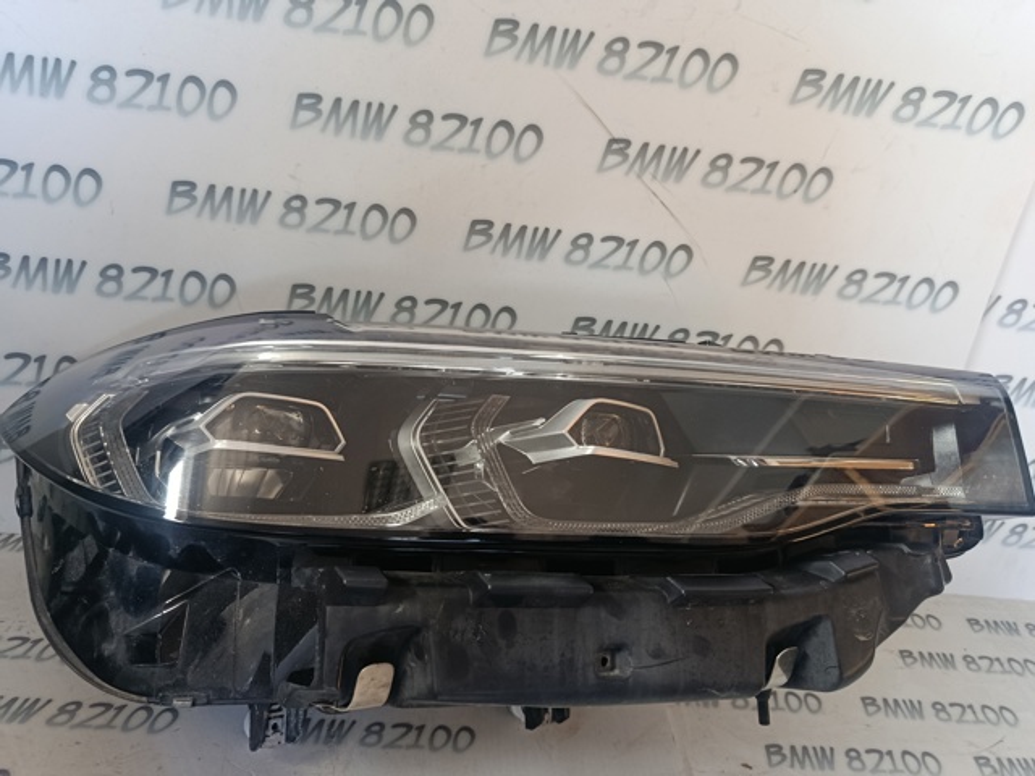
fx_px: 718
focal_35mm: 24
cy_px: 388
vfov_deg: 56.8
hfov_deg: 71.6
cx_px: 518
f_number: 1.7
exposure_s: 1/50
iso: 1026
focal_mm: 5.24
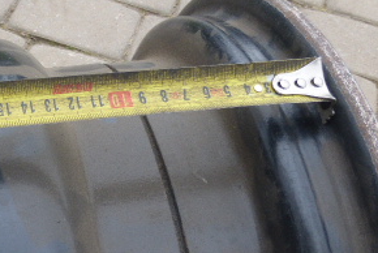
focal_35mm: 55
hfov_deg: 35.5
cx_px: 98
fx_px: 578
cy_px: 206
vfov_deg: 24.2
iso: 100
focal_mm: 4.3
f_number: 3.3
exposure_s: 1/60
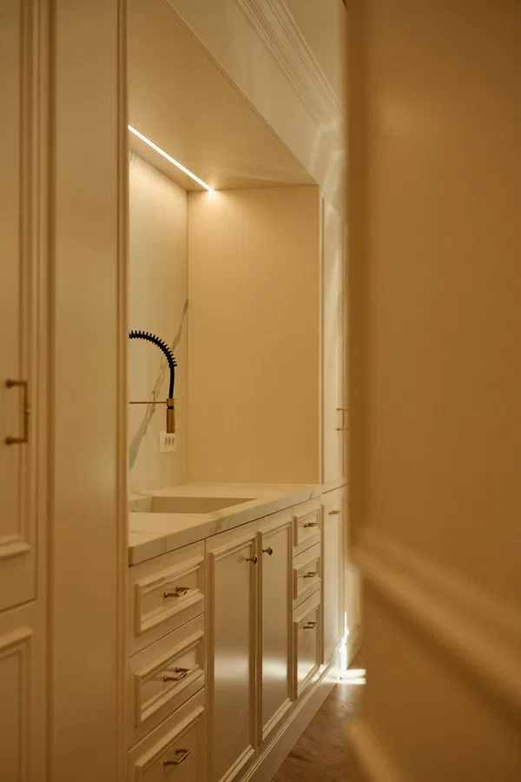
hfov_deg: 27.0
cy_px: 391
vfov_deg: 39.6
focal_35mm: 50
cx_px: 260
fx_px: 1085
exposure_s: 1/640
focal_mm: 50
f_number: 2.8
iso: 640
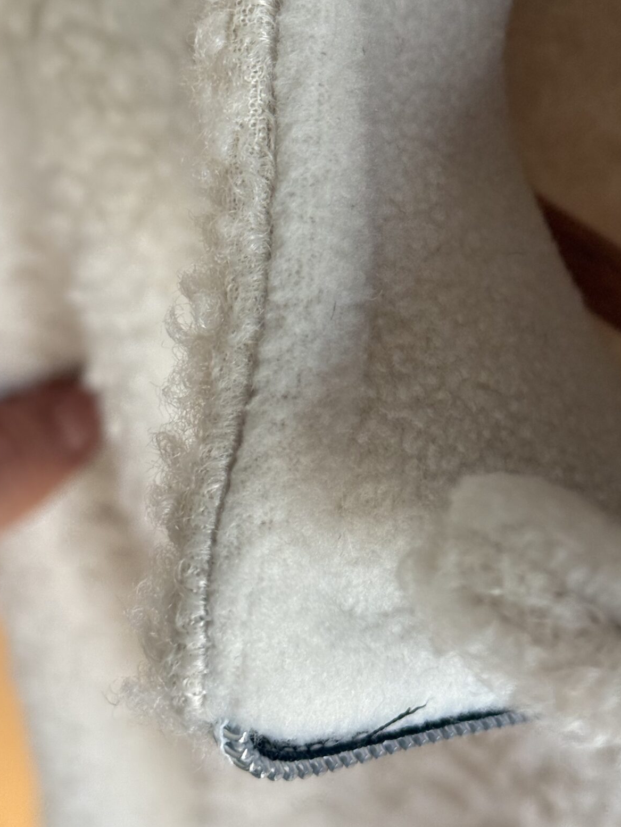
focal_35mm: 79
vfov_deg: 24.6
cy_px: 287
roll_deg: +3.5
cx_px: 394
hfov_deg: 18.6
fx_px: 1889
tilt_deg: -39.7
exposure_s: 1/196
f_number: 1.78
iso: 160
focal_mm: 6.76
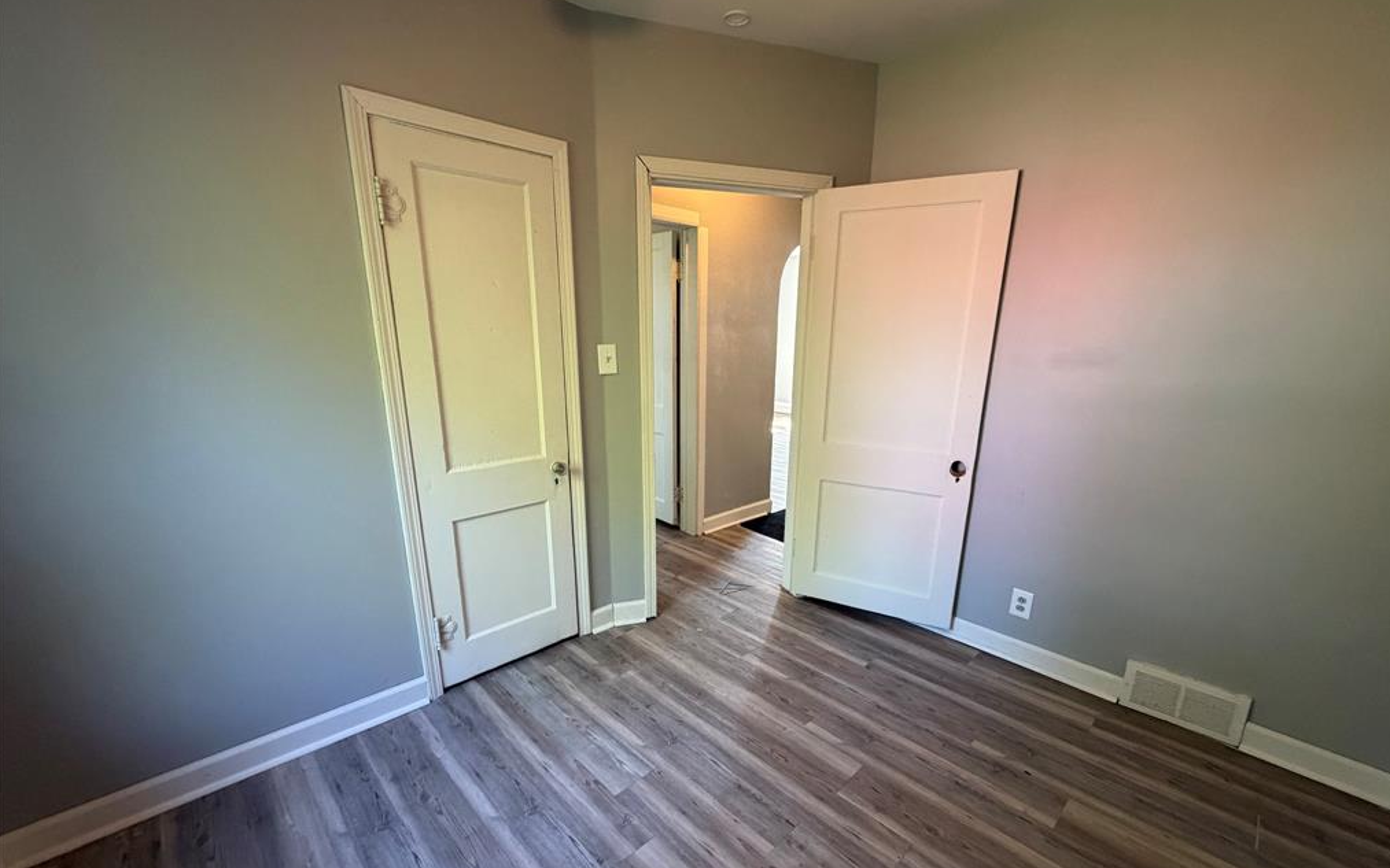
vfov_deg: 74.5
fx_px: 568
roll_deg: +0.3
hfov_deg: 101.5
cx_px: 697
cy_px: 485
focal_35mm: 15
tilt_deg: -16.2
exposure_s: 1/94
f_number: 2.2
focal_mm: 2.22
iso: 320
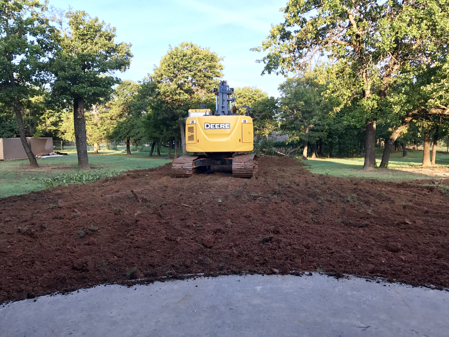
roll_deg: +2.3
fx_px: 363
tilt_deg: -4.3
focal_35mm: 28
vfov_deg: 49.7
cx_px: 224
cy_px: 168
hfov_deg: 63.4
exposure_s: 1/120
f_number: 1.8
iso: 20
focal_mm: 3.99
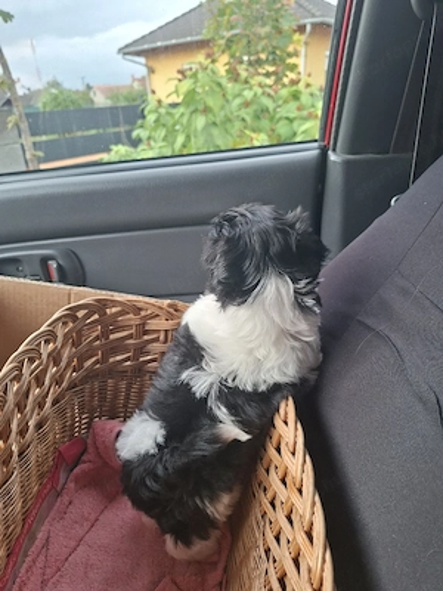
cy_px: 296
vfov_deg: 73.9
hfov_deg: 58.9
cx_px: 222
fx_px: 392
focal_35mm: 23
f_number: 1.8
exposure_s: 1/100
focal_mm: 5.54
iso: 64
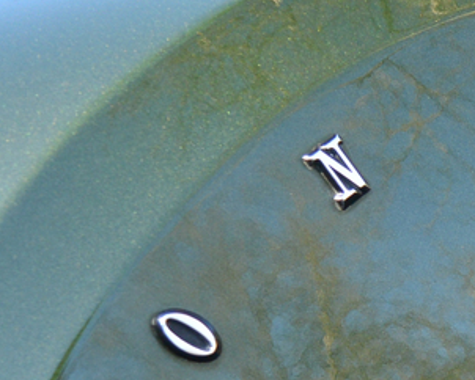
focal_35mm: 90
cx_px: 621
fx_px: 1266
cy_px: 418
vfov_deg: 16.6
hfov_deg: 19.5
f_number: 3.5
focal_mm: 11
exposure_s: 1/250
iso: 200
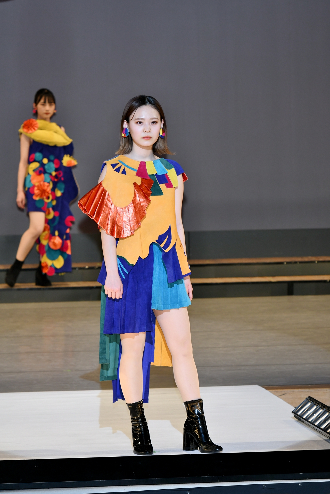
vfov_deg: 10.5
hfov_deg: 7.0
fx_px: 2681
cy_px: 247
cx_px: 165
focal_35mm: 195
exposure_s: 1/250
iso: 800
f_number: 5.6
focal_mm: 130
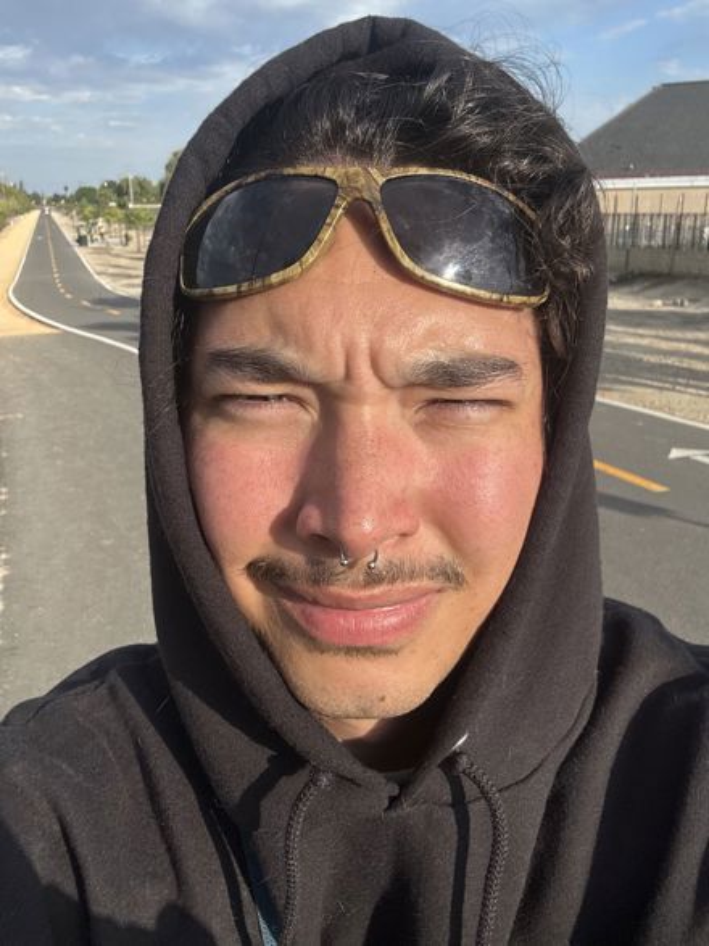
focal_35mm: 30
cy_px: 473
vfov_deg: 60.0
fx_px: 820
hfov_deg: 46.8
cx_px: 354
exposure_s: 1/964
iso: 25
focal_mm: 2.69
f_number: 1.9
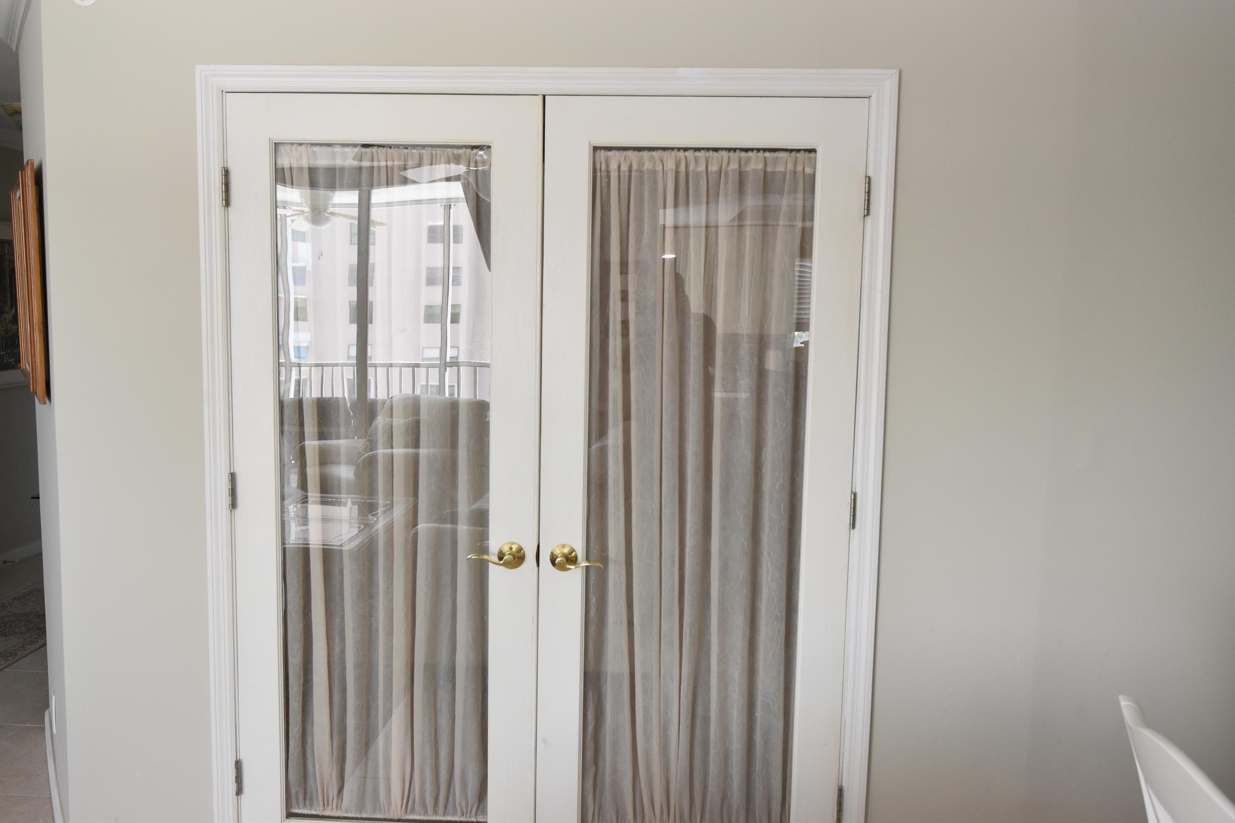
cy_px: 412
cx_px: 618
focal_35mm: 30
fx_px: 1029
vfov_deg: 43.6
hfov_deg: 61.9
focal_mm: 20
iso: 800
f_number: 5
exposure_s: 1/100
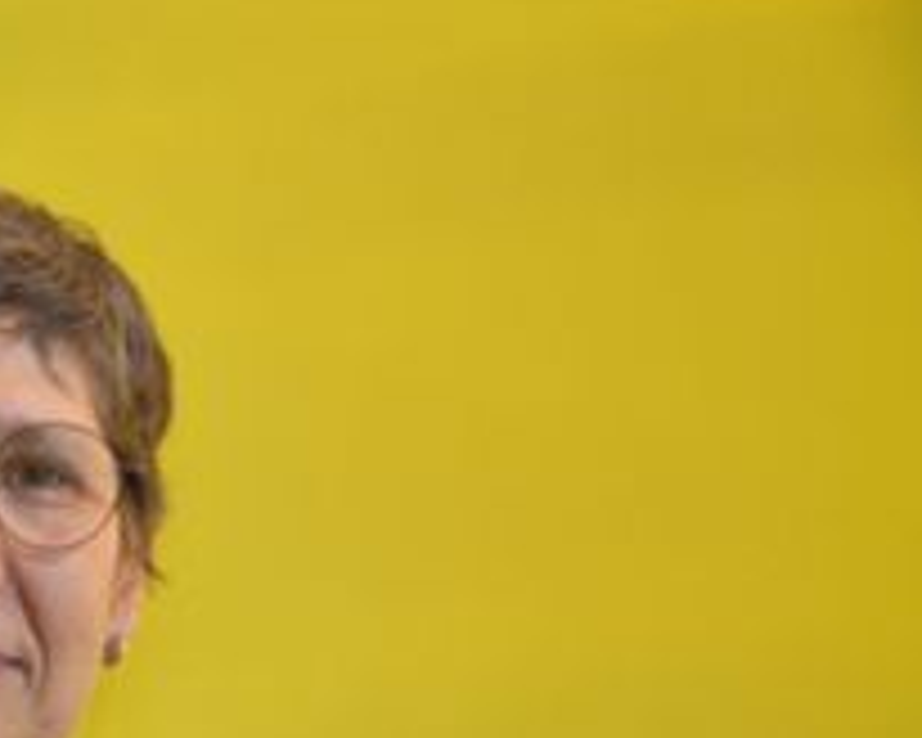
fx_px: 4093
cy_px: 686
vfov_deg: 10.2
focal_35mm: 150
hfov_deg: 12.4
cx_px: -340
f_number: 4.5
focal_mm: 38
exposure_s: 1/80
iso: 400
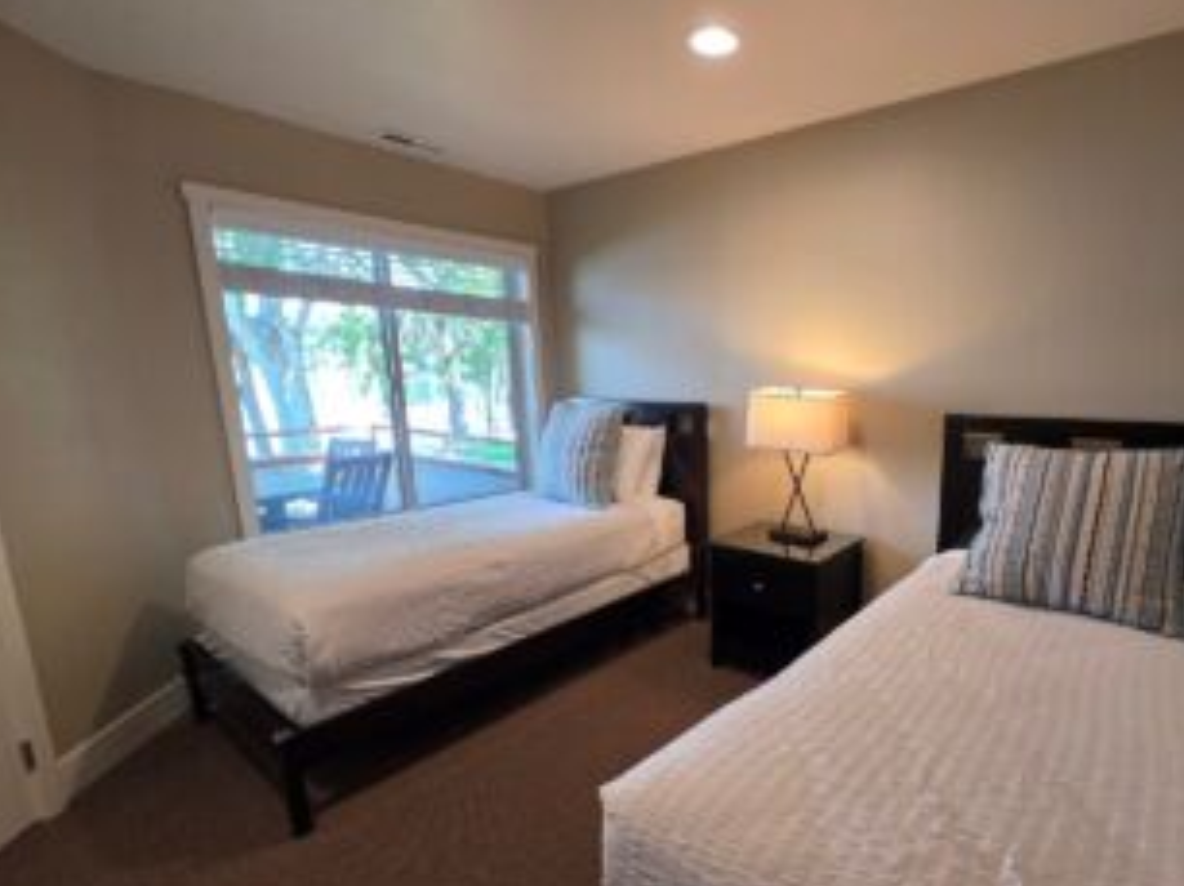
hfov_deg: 89.2
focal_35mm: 17
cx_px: 743
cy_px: 495
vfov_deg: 74.4
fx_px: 581
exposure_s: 1/120
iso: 250
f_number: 1.9
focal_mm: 2.2
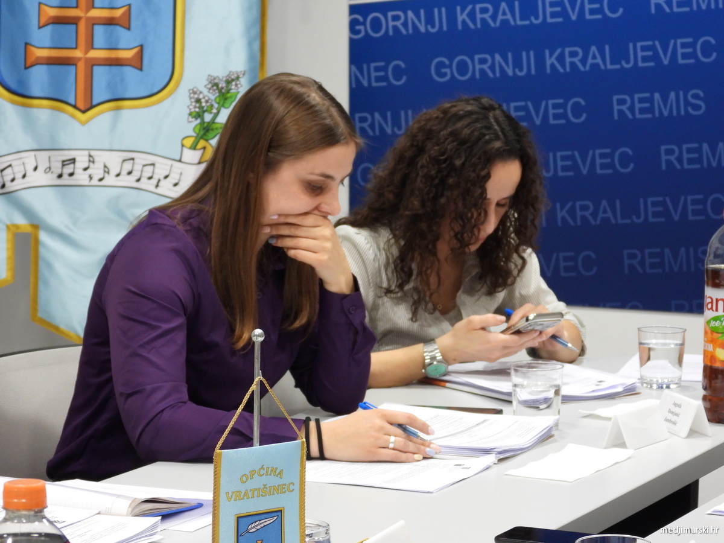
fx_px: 2614
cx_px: 362
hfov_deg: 15.8
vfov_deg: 11.9
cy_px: 272
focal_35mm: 125
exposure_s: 1/30
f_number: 4
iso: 400
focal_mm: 22.5
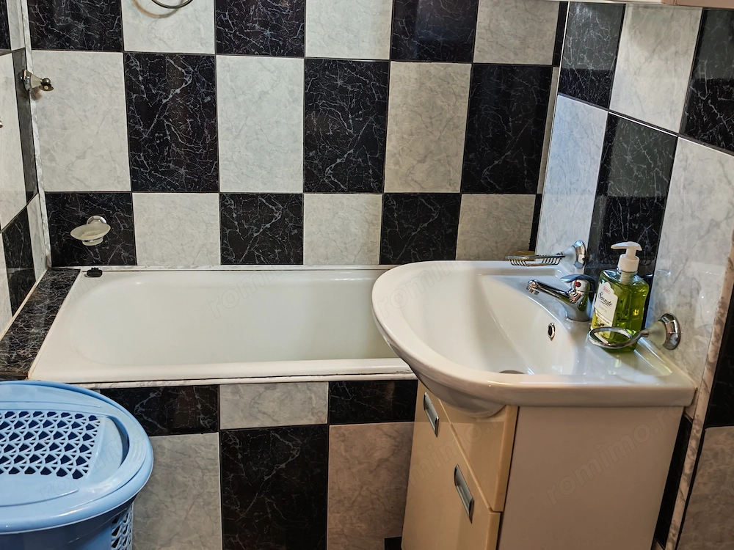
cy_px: 275
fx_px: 742
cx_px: 367
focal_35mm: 35
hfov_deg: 52.6
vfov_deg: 40.7
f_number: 2
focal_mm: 6.83
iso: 250
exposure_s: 1/50
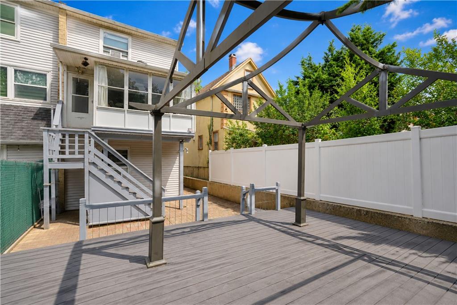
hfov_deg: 96.8
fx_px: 203
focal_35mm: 16
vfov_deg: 73.7
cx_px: 228
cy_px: 152
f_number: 4.5
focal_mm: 16
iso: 100
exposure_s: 1/80
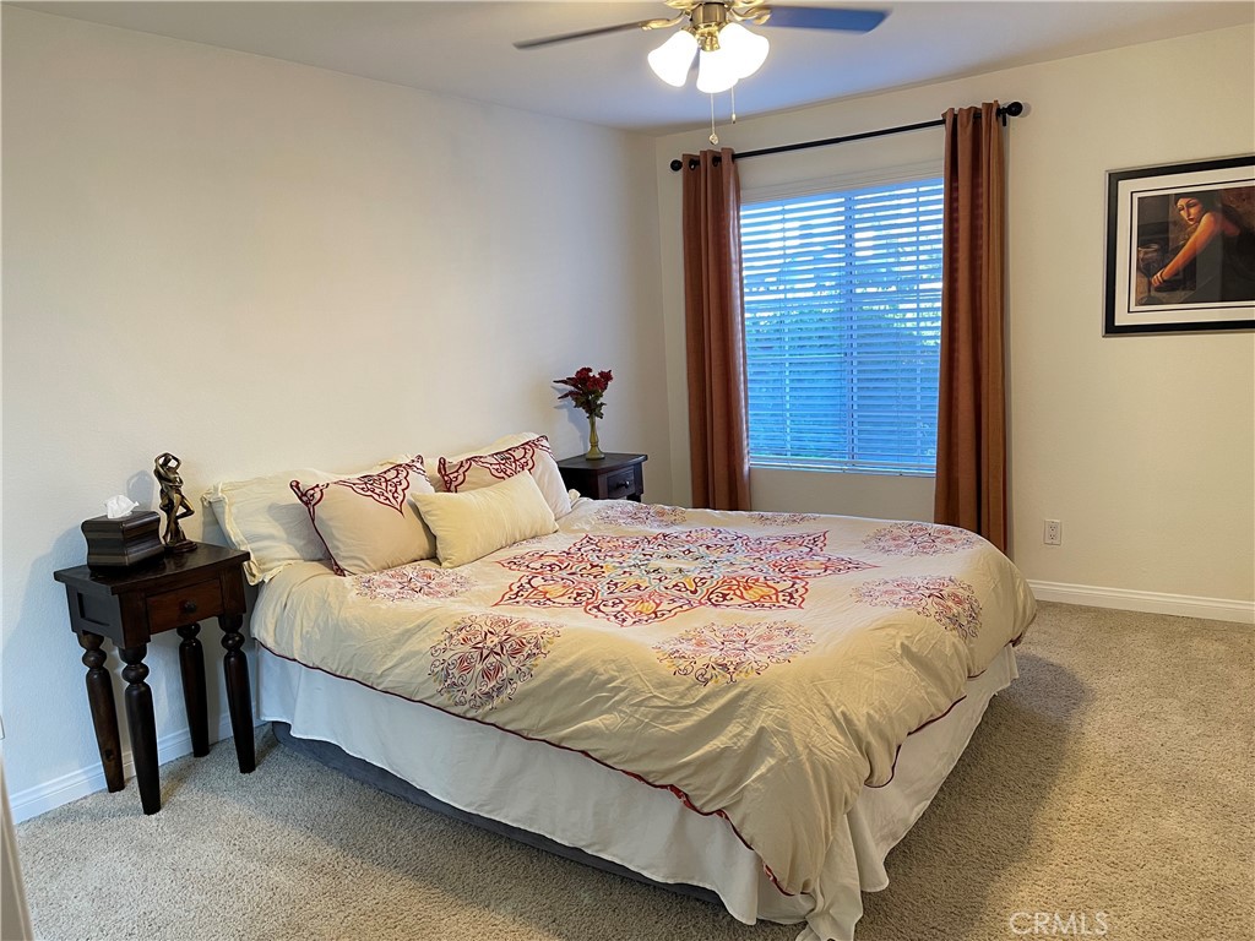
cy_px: 470
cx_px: 628
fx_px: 943
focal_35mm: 26
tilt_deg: -9.3
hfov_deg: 67.3
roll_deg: +2.8
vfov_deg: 53.1
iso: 125
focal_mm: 5.1
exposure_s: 1/60
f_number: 1.6
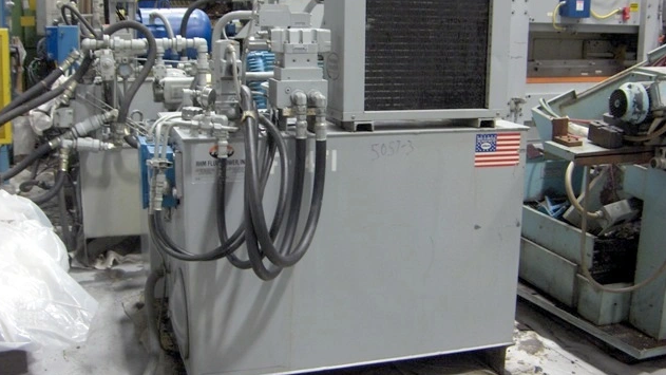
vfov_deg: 27.7
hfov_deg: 47.4
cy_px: 176
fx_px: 759
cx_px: 332
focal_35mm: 43
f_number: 2.8
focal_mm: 8
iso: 200
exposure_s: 1/10.3
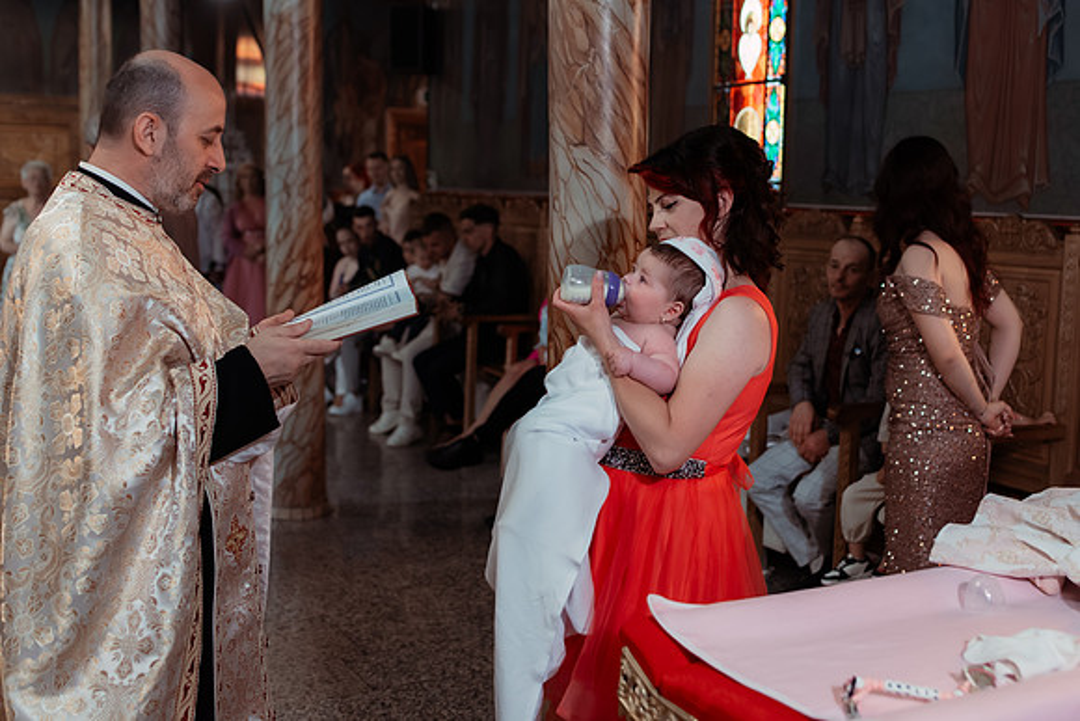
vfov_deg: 31.5
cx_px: 641
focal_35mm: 43
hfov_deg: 45.6
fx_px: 1278
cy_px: 316
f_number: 2.8
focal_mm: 35
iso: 1600
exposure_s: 1/250
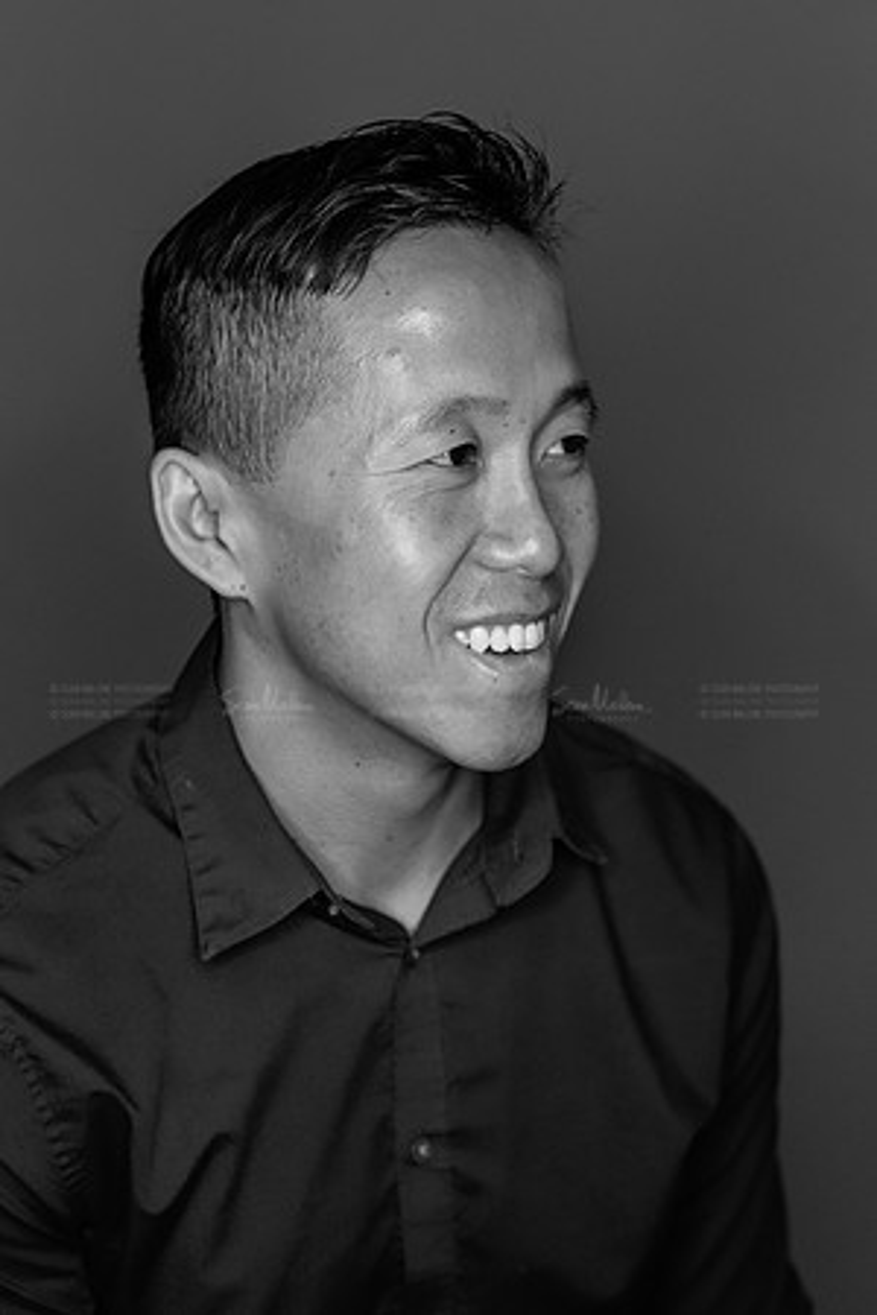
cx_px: 438
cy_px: 658
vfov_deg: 23.9
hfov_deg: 16.1
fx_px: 3106
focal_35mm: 85
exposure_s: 1/320
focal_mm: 85
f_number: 3.5
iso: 2000
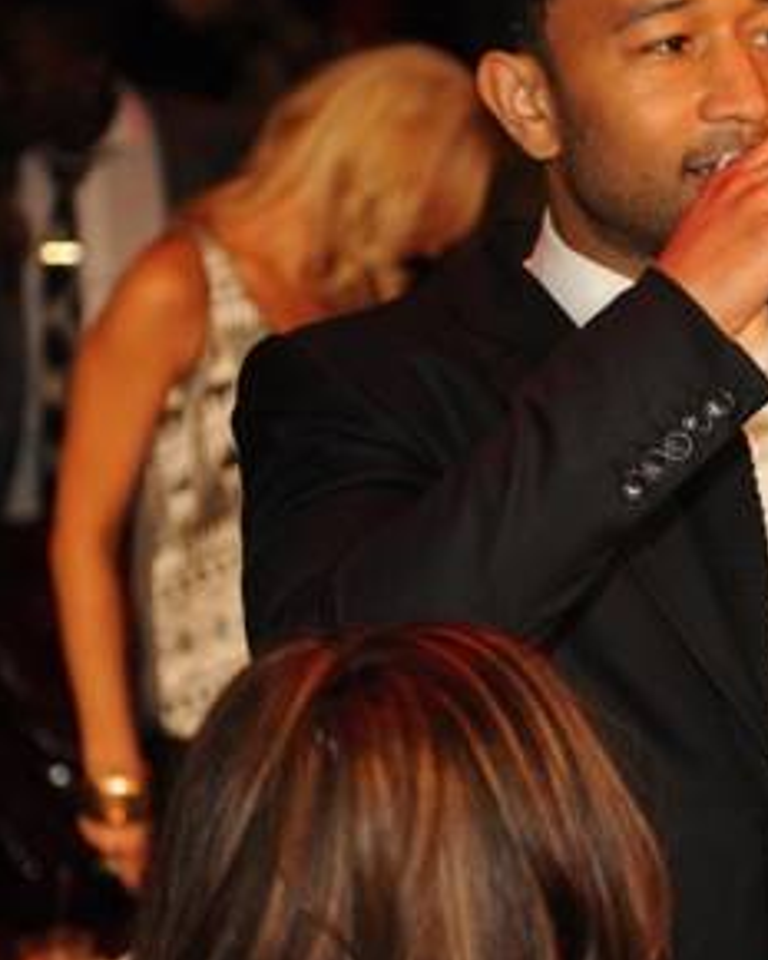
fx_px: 3523
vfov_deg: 15.5
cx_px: 705
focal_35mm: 124
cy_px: 371
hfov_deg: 12.3
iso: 1600
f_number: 3.5
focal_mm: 65
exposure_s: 1/100
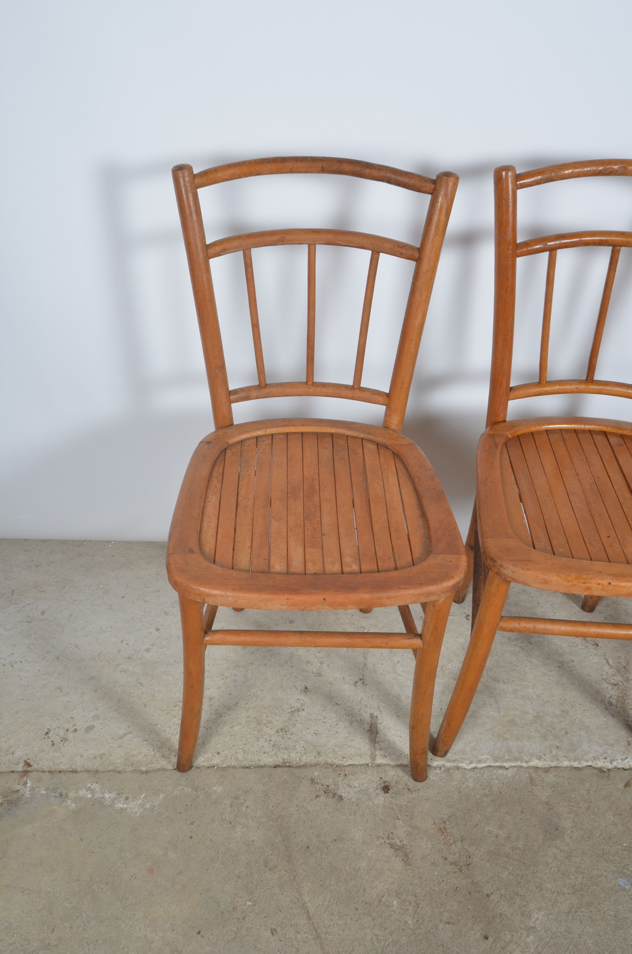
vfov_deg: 57.3
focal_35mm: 33
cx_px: 316
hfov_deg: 39.8
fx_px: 873
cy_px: 477
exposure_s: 1/125
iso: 100
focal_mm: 22
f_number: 11
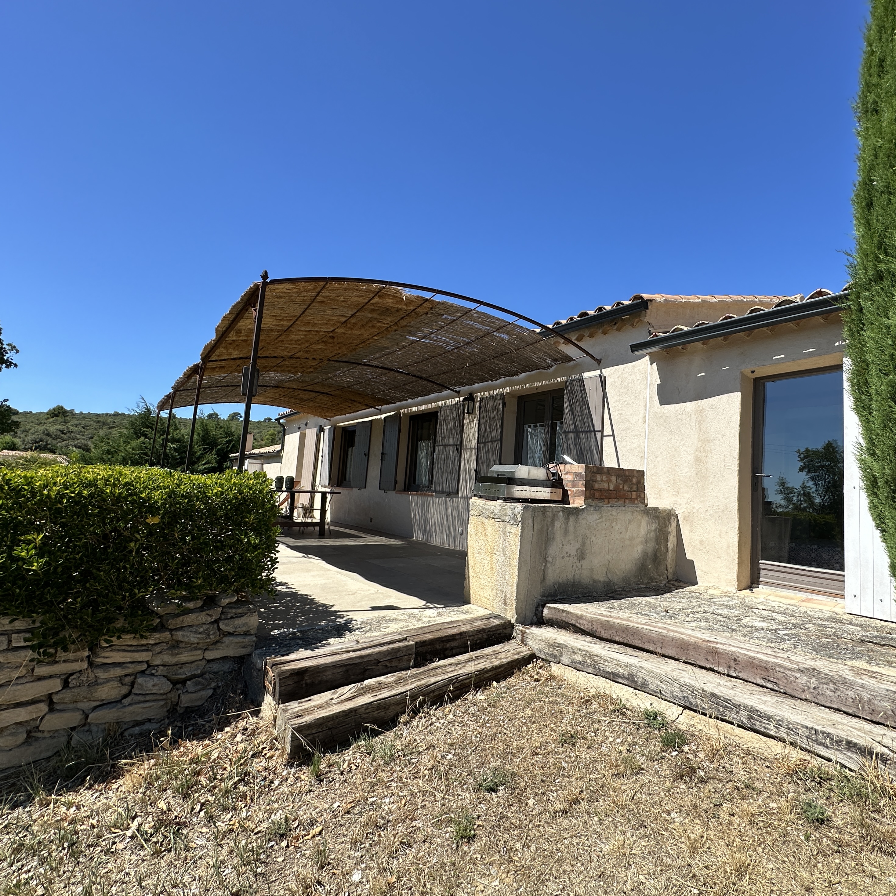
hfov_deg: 83.6
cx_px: 503
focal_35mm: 17
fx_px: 498
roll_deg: -3.9
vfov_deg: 84.0
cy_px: 449
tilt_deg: +4.8
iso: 50
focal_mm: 2.22
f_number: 2.2
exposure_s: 1/1916
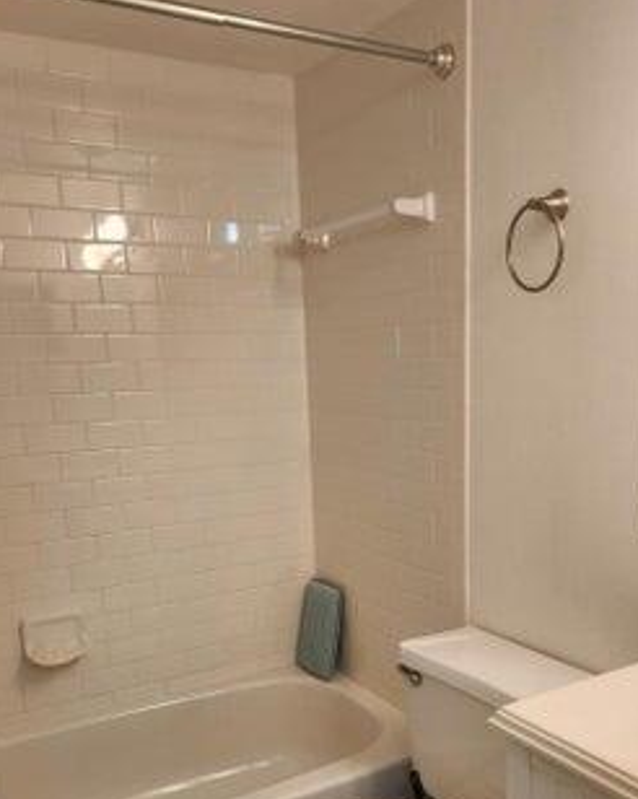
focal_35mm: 35
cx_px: 371
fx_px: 827
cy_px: 524
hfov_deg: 42.1
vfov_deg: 50.7
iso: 80
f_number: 1.8
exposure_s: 1/120
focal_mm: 5.4
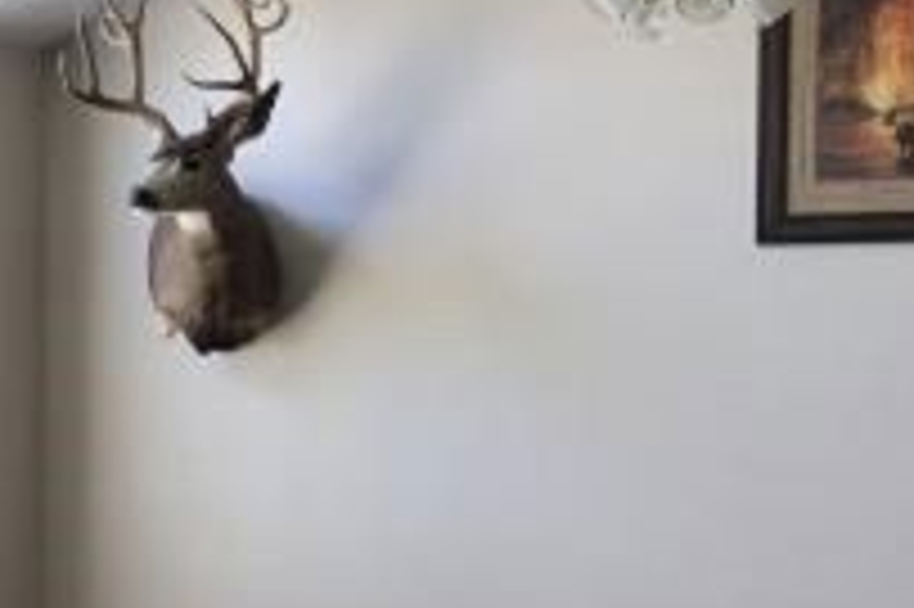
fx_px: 2334
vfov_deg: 14.8
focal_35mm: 92
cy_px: 446
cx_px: 248
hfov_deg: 22.0
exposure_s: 1/40
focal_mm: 3.99
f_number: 1.8
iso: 25
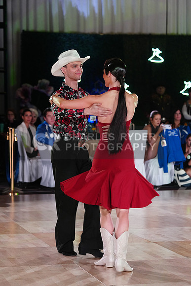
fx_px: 883
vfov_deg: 18.4
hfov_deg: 12.3
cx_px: 96
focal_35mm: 111
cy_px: 143
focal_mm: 111
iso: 2500
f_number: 4
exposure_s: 1/400
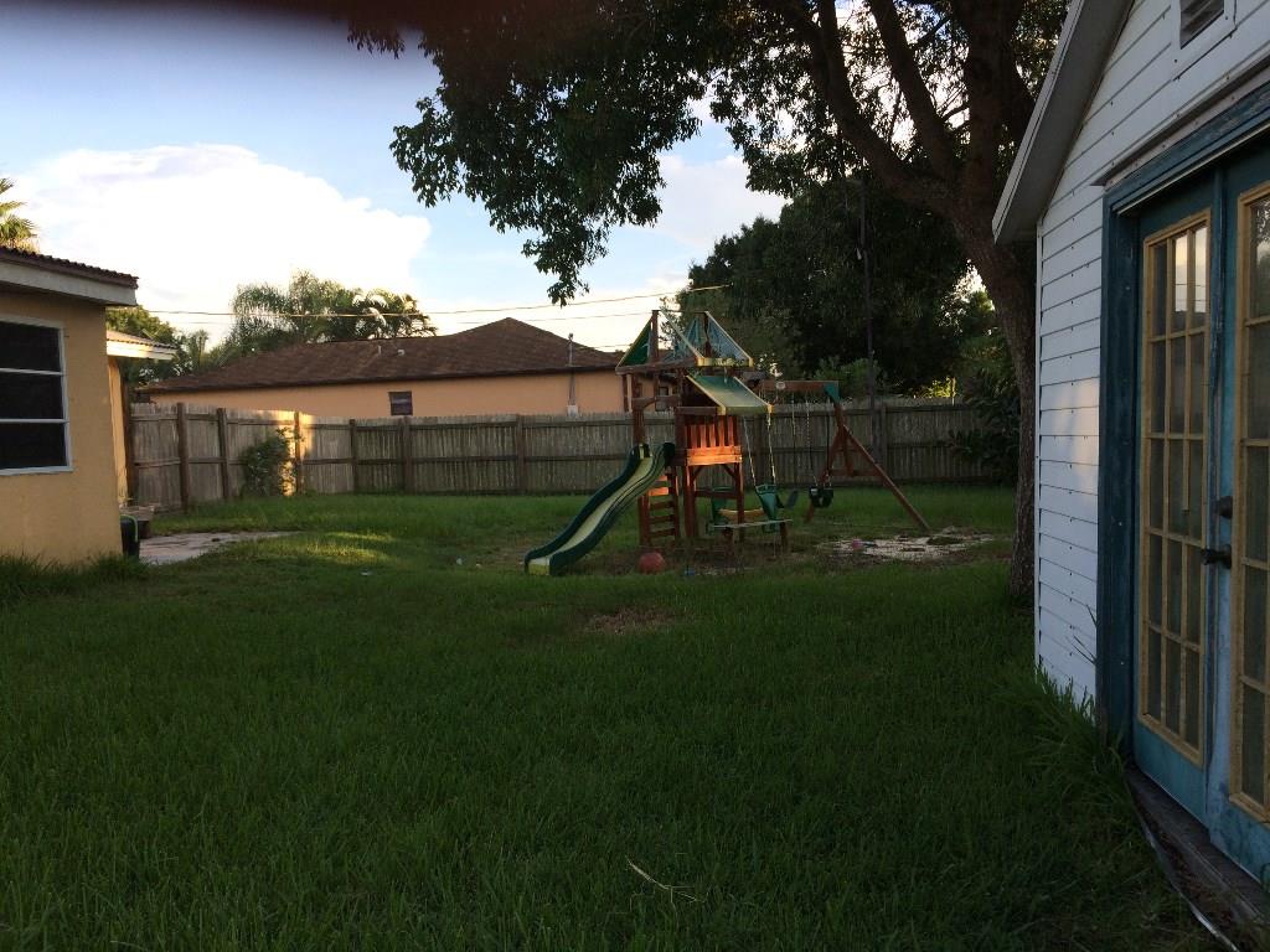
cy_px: 476
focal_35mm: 29
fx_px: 1064
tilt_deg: -2.7
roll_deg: +2.8
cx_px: 635
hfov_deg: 61.7
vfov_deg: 48.2
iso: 32
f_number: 2.2
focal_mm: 4.15
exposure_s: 1/387
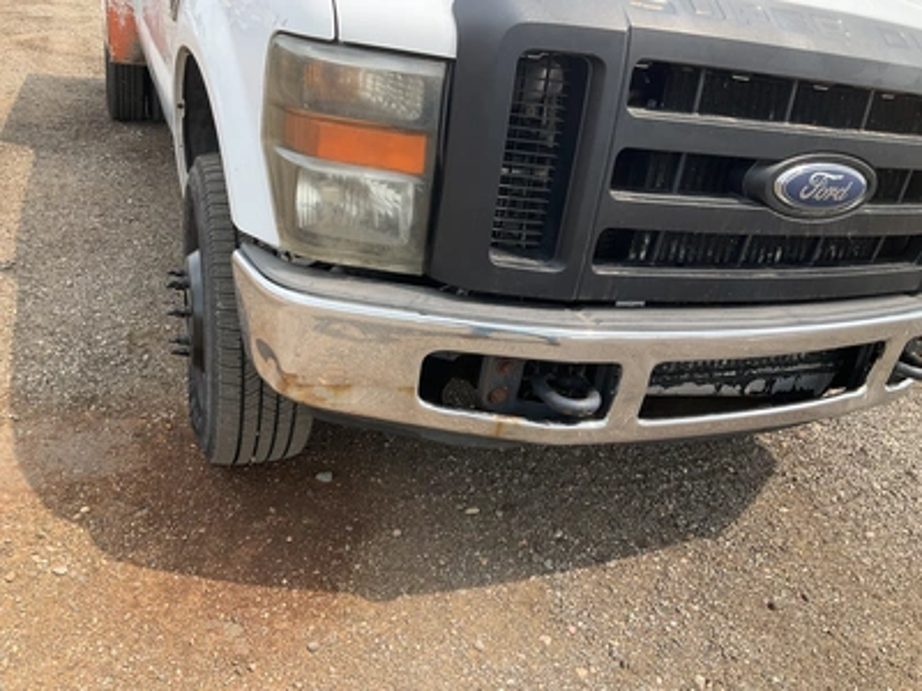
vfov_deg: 48.2
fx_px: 772
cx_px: 461
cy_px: 346
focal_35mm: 29
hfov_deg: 61.7
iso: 25
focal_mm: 3
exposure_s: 1/540
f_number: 1.8
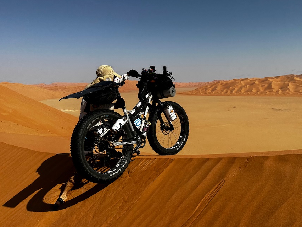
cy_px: 114
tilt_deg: -6.7
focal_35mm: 31
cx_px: 183
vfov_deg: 45.4
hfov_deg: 57.8
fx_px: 270
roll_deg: +0.4
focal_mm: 6.86
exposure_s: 1/8197
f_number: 1.78
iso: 80
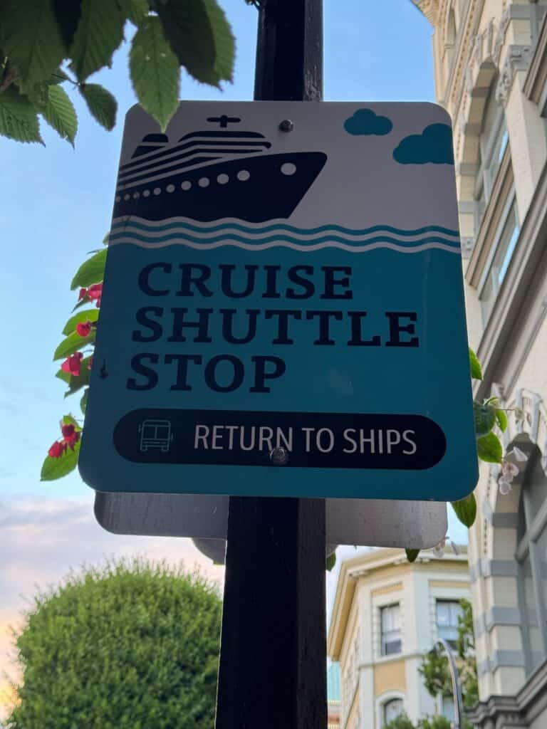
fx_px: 1011
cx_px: 274
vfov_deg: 39.7
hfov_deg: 30.3
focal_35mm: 48
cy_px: 364
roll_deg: -2.0
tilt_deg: +31.6
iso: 160
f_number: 1.78
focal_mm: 6.76
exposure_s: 1/60
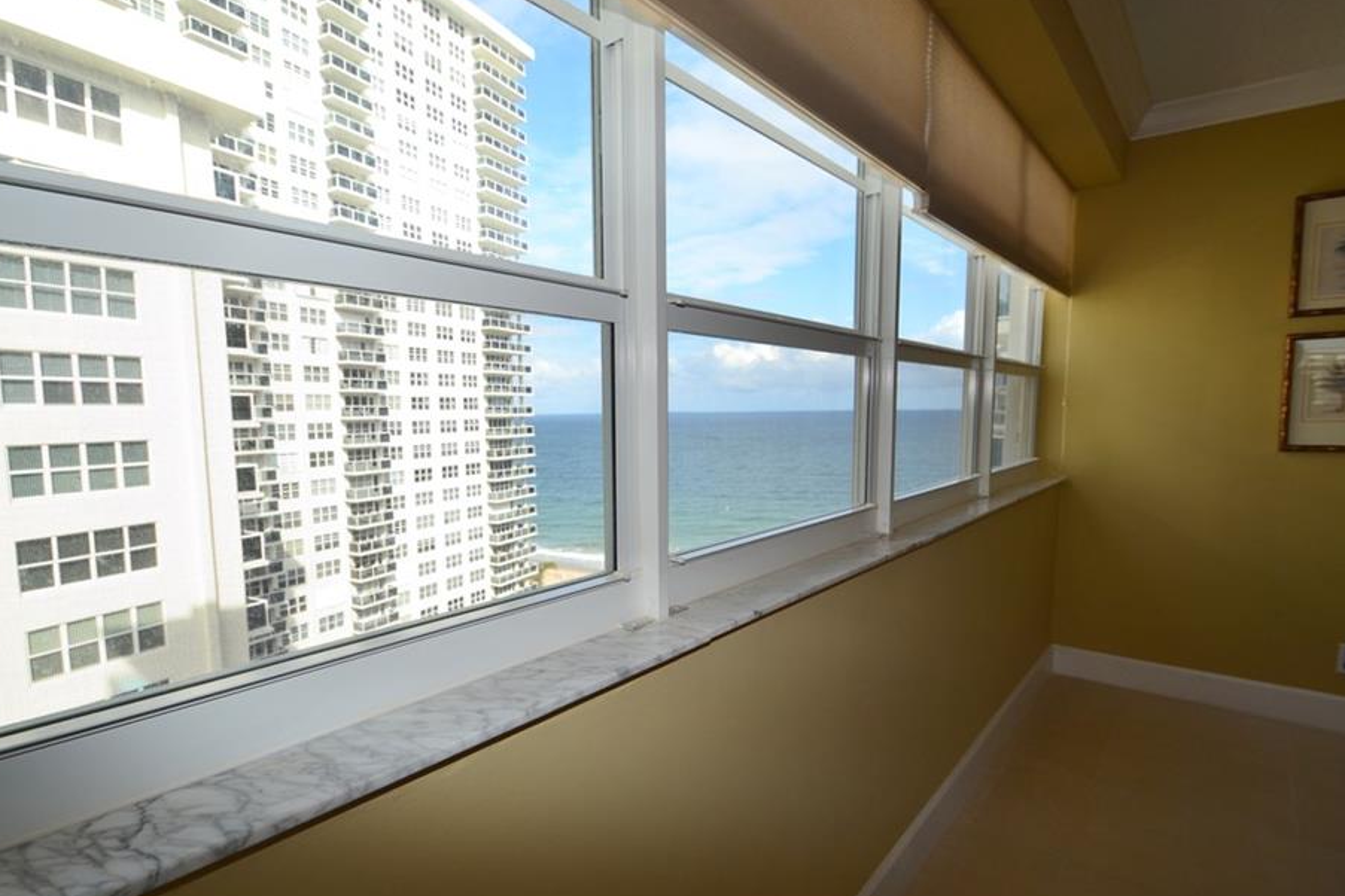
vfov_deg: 70.4
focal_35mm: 17
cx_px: 643
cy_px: 473
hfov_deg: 93.2
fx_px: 635
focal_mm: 10
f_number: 6.3
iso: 100
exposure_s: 1/160
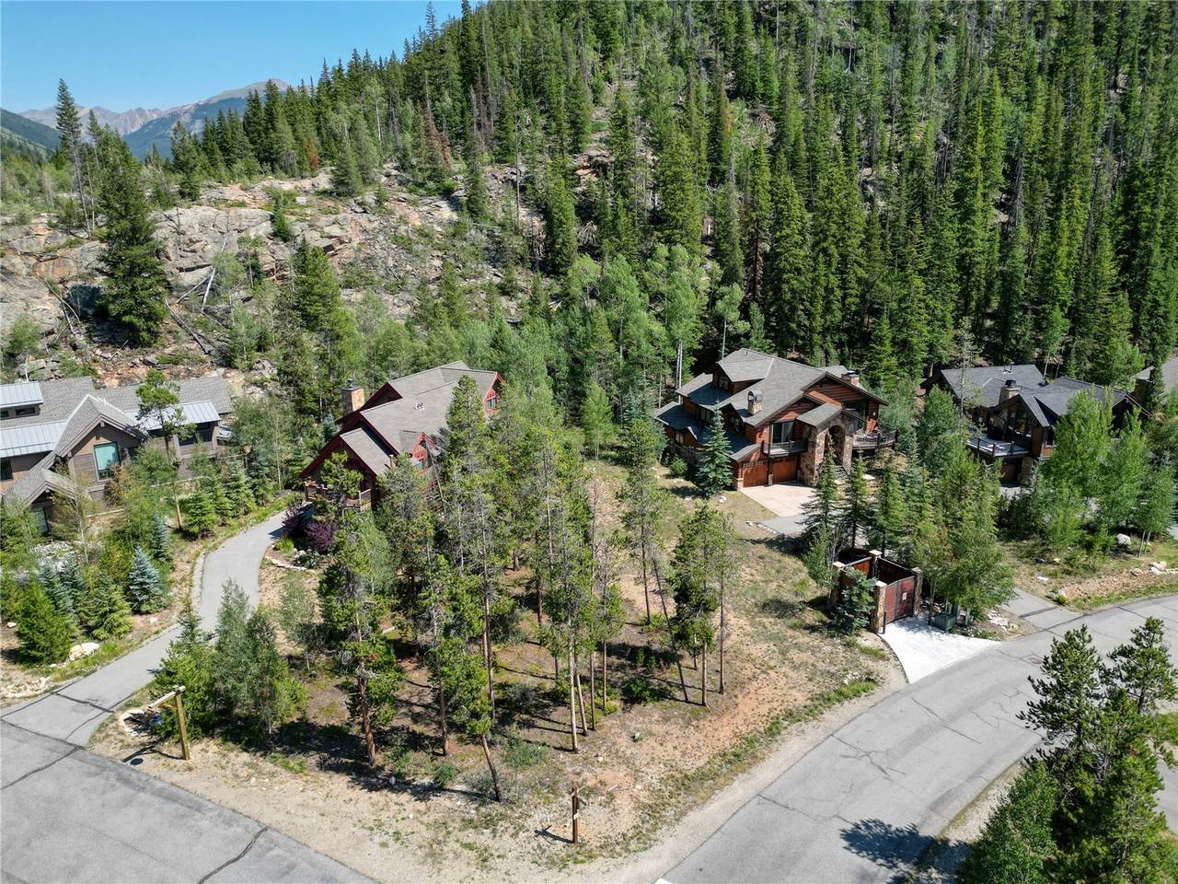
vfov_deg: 56.8
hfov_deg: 71.6
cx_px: 589
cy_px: 442
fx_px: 817
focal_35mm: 24
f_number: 1.7
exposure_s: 1/1600
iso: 130
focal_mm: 6.72
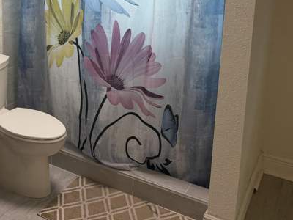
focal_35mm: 48
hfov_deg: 36.1
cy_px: 18
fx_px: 406
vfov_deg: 29.0
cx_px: 6
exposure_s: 1/120
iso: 160
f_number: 1.78
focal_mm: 6.76
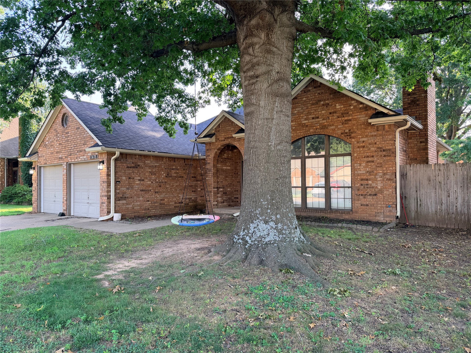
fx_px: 327
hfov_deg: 71.6
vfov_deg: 56.8
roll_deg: +0.7
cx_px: 236
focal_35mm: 24
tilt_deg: +0.2
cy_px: 176
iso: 80
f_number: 1.78
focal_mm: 6.76
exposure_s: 1/175
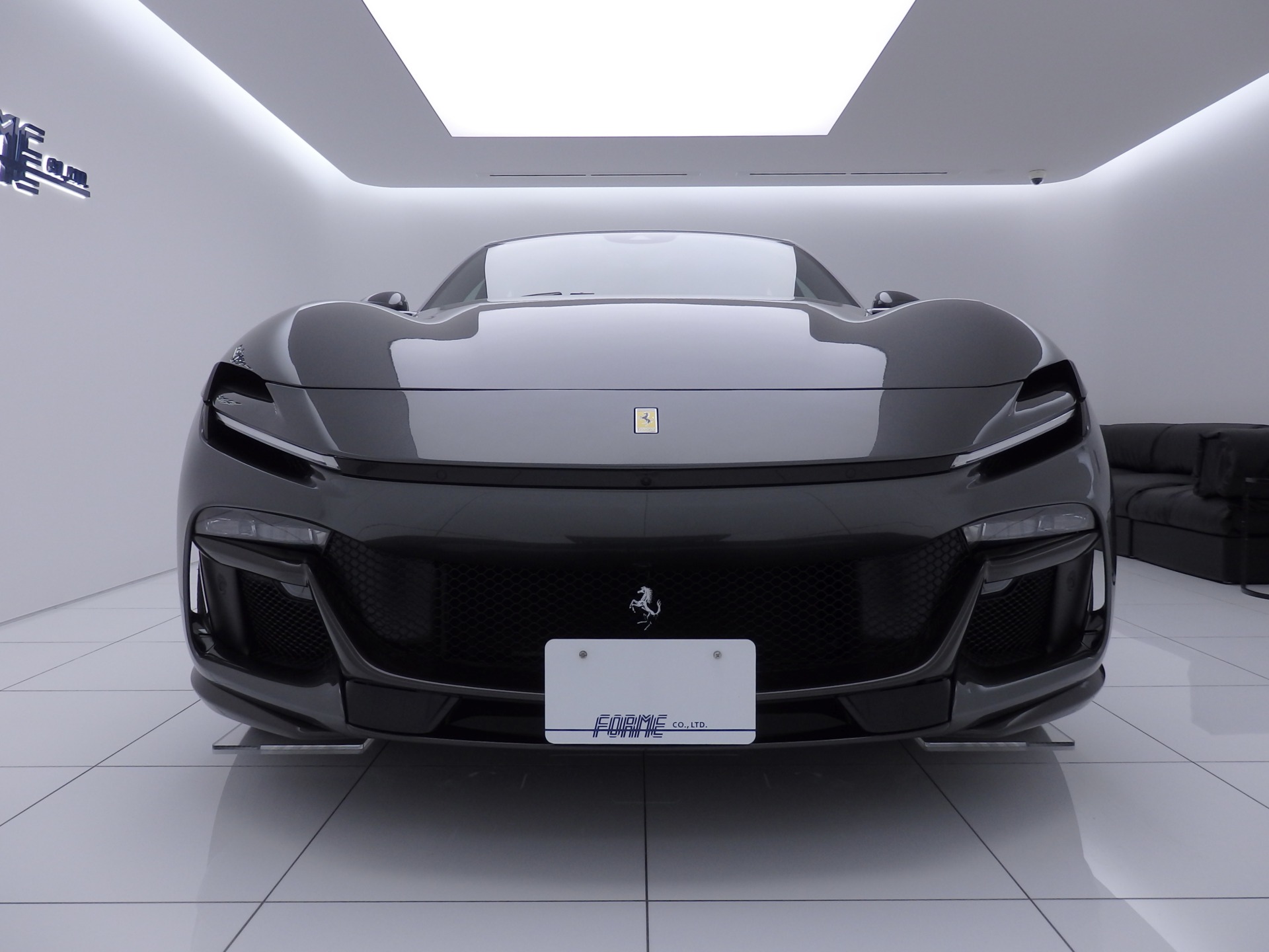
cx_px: 634
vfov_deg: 54.9
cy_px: 476
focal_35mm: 25
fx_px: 916
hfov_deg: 69.4
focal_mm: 4.5
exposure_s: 1/160
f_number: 3
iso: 125
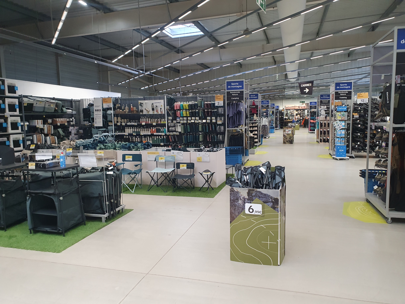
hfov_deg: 67.3
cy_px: 152
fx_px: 304
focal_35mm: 26
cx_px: 202
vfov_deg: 53.1
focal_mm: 4.32
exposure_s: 1/50
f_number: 2.4
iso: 320
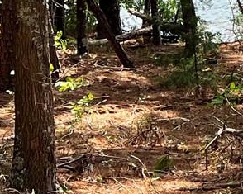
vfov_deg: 8.3
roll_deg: +4.1
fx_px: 1273
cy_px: -206
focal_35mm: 177
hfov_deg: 10.3
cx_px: 432
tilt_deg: +1.4
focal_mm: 5.7
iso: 50
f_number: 1.5
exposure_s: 1/1344
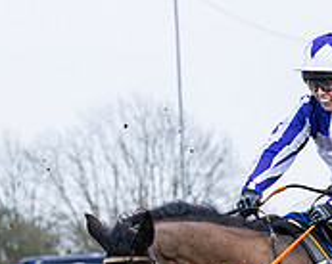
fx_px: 4024
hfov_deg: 4.7
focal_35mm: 410
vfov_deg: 3.8
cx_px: 562
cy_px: 366
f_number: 4
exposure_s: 1/1000
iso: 800
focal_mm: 70
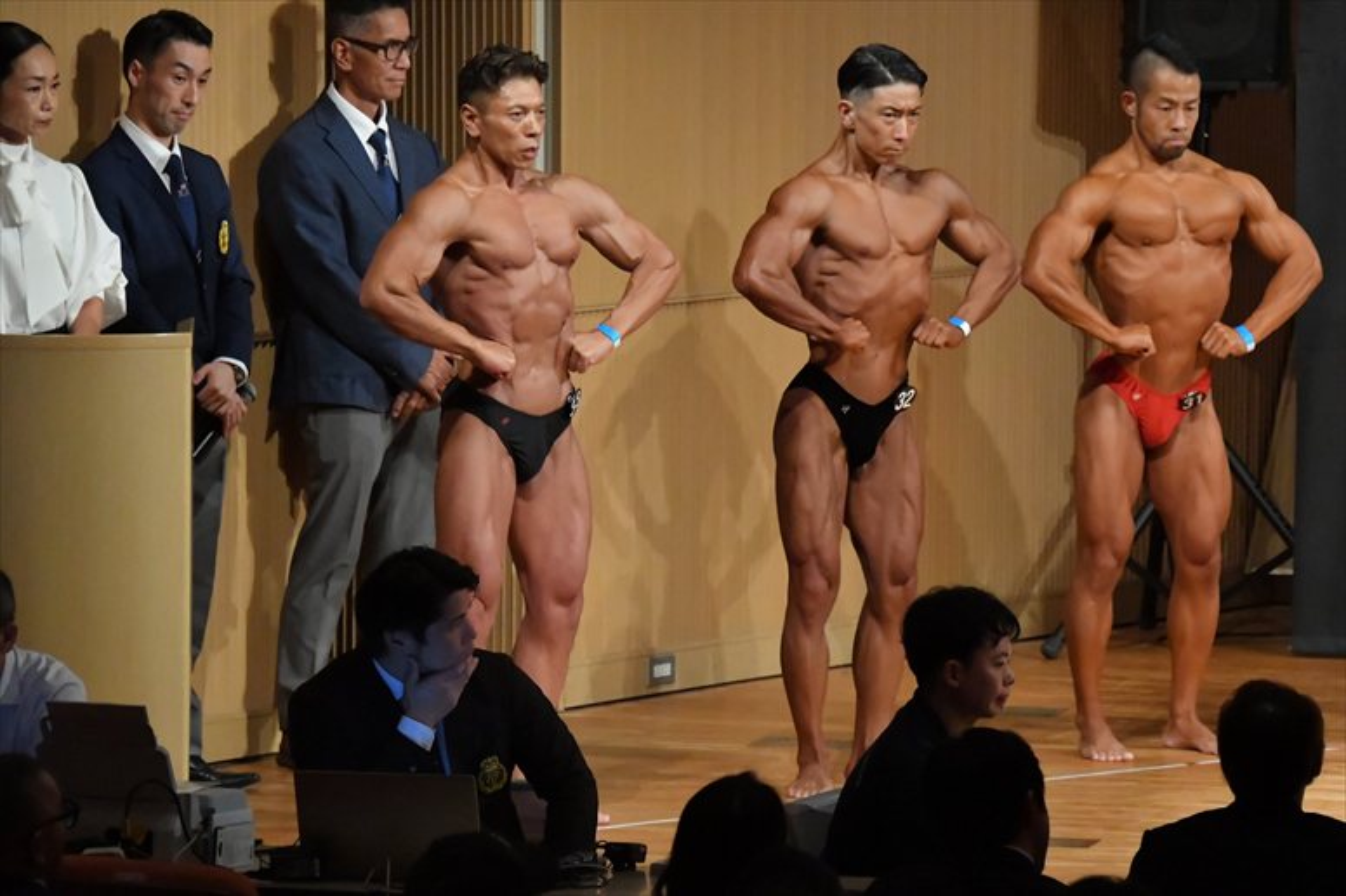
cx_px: 673
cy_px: 448
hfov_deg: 7.6
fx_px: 10090
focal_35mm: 270
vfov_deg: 5.1
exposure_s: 1/400
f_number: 5.6
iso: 9000
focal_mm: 180
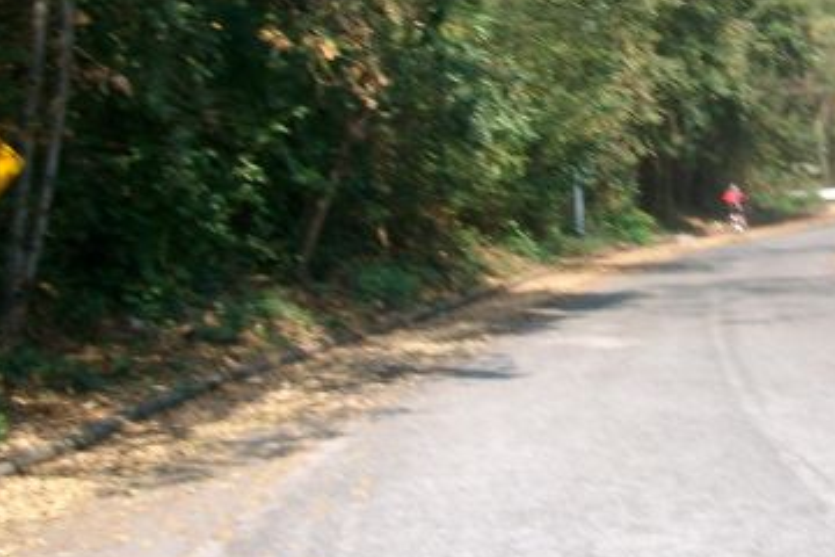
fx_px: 1879
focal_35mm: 81
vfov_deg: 16.8
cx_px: 733
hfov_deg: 24.4
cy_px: 169
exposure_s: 1/103
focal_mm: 5.8
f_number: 7.2
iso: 80
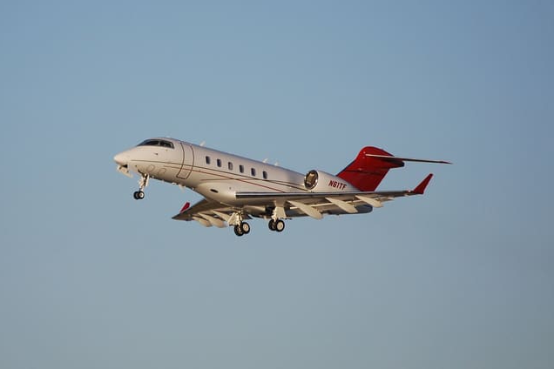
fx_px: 4647
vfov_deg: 4.6
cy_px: 184
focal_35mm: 302
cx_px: 276
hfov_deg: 6.8
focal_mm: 200
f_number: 5.6
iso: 200
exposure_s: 1/1250
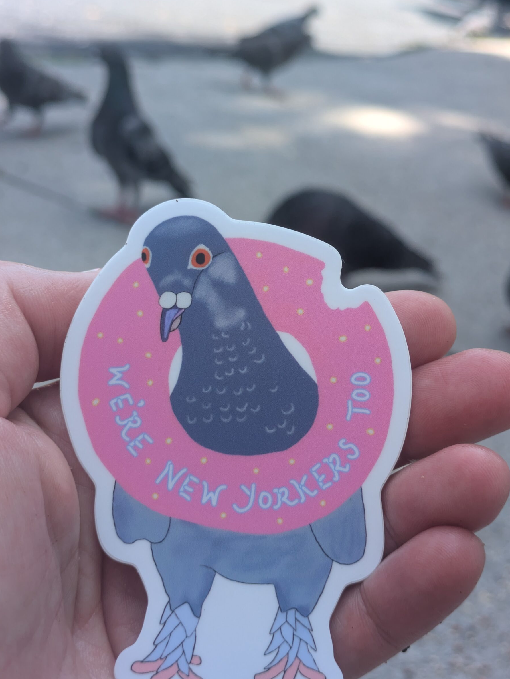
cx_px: 263
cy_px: 344
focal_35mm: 55
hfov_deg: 26.6
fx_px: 1080
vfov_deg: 34.9
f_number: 1.89
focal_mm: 5.43
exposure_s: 1/370
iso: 49
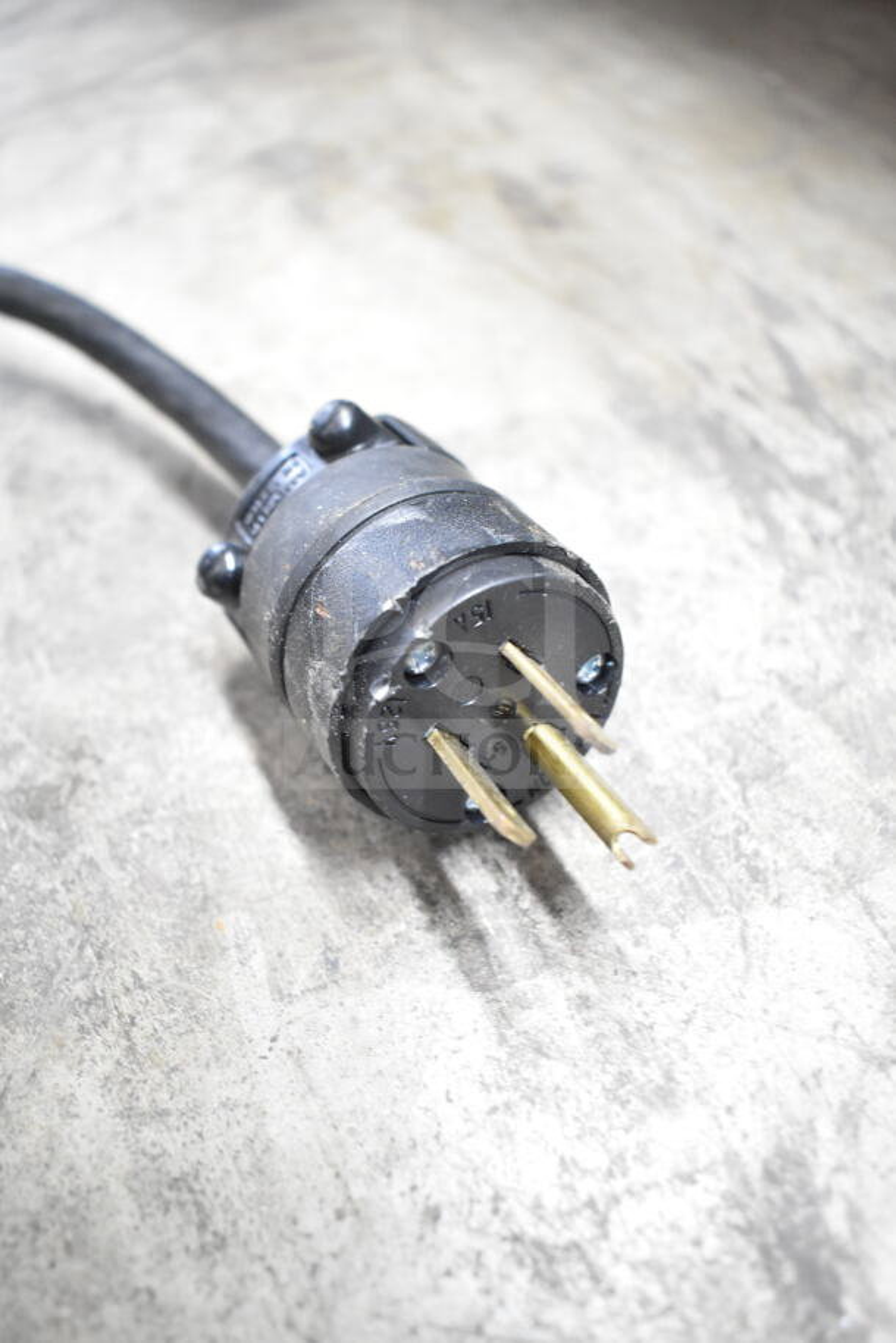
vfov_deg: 61.9
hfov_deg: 43.6
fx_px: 1119
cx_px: 448
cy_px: 672
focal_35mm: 30
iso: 3200
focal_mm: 20
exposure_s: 1/30
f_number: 3.5
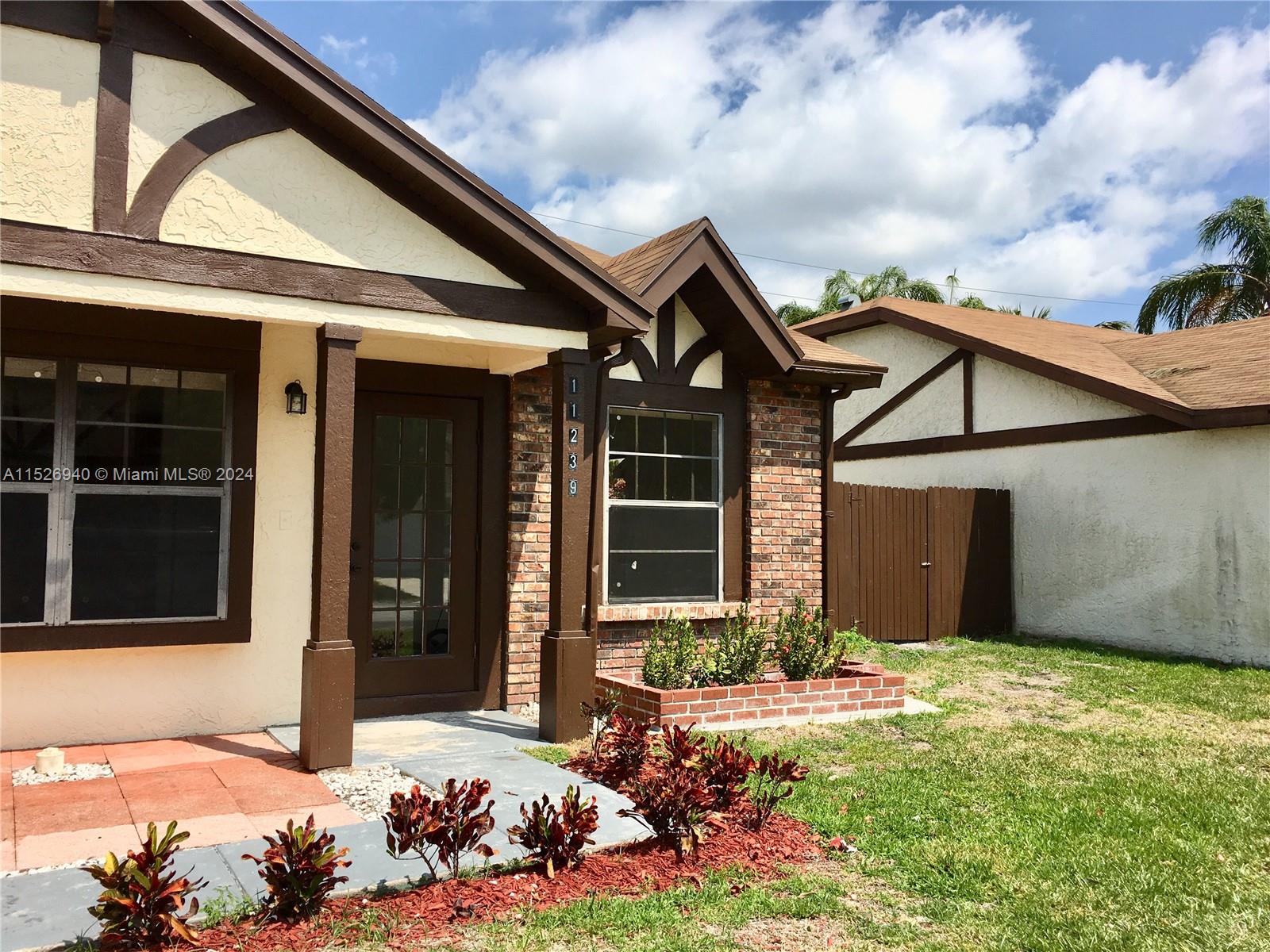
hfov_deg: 61.7
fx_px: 1064
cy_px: 476
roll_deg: -0.9
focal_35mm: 29
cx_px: 635
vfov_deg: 48.2
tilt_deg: +4.0
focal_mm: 4.15
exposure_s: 1/2024
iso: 25
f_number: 2.2
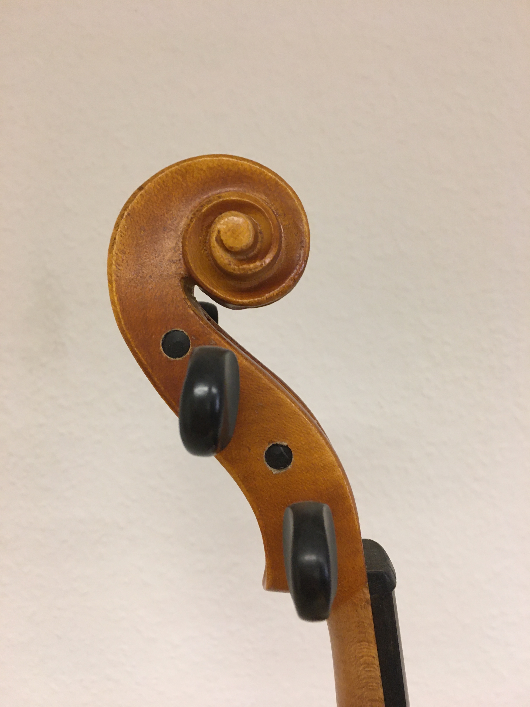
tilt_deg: -2.9
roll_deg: +0.9
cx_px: 265
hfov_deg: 48.2
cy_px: 354
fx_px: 592
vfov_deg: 61.7
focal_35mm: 29
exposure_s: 1/33
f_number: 2.2
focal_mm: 4.15
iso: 125
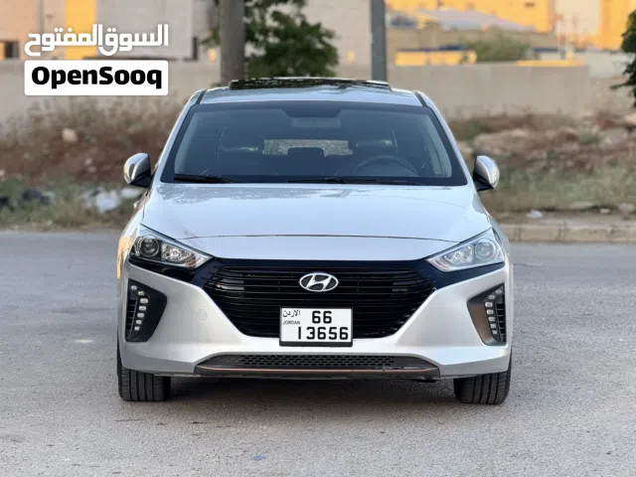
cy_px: 238
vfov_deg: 12.3
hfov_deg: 16.4
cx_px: 318
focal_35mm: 120
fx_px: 2205
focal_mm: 15.66
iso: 64
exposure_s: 1/101
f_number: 2.8
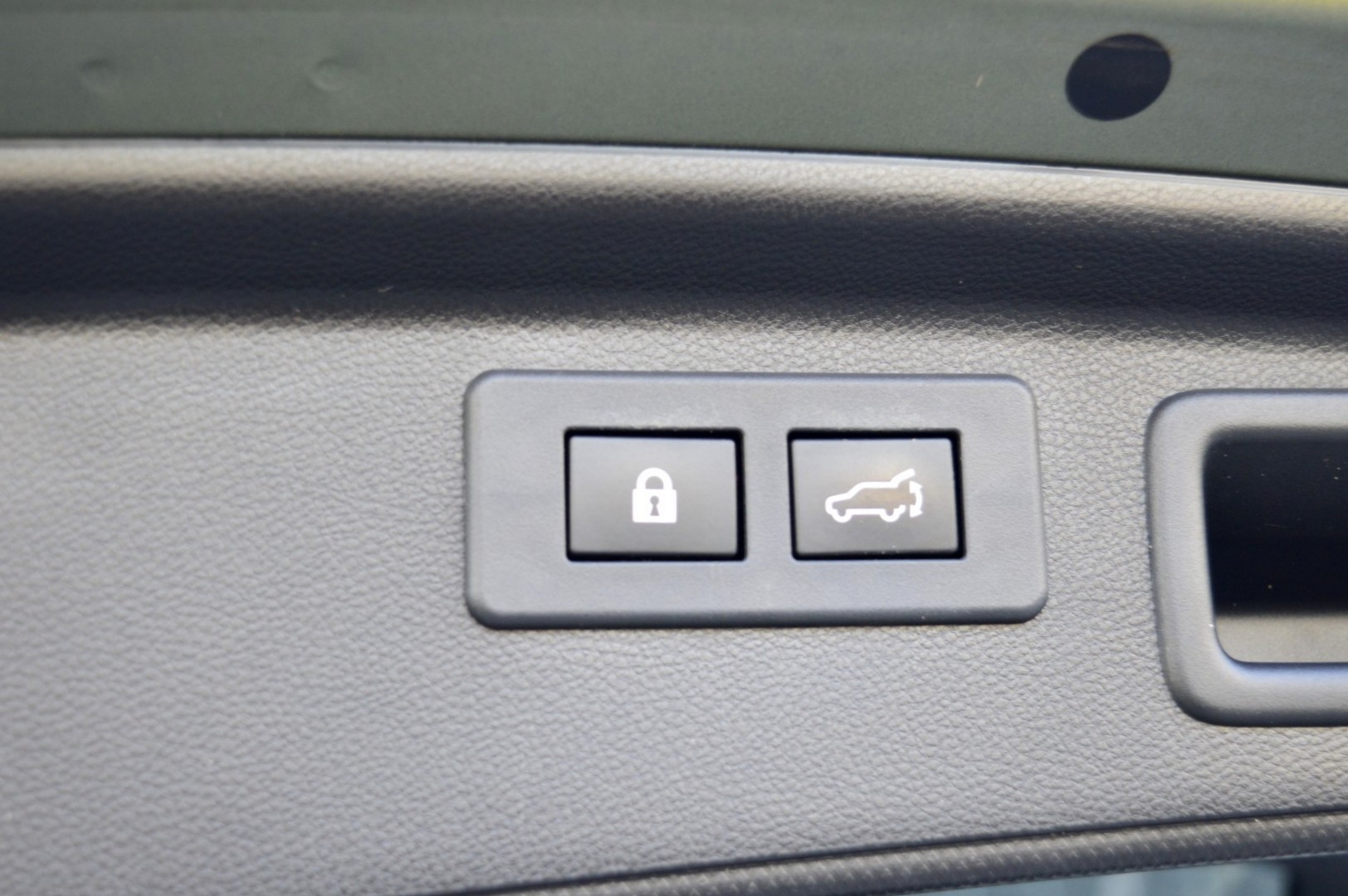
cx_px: 674
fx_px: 1908
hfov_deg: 38.9
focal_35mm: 51
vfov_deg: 26.4
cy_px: 448
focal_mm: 34
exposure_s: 1/60
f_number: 5
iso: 800
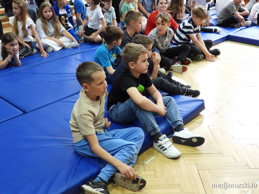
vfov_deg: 35.1
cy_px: 97
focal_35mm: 41
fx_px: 307
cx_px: 130
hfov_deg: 45.8
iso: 400
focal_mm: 7.4
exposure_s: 1/20
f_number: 3.2
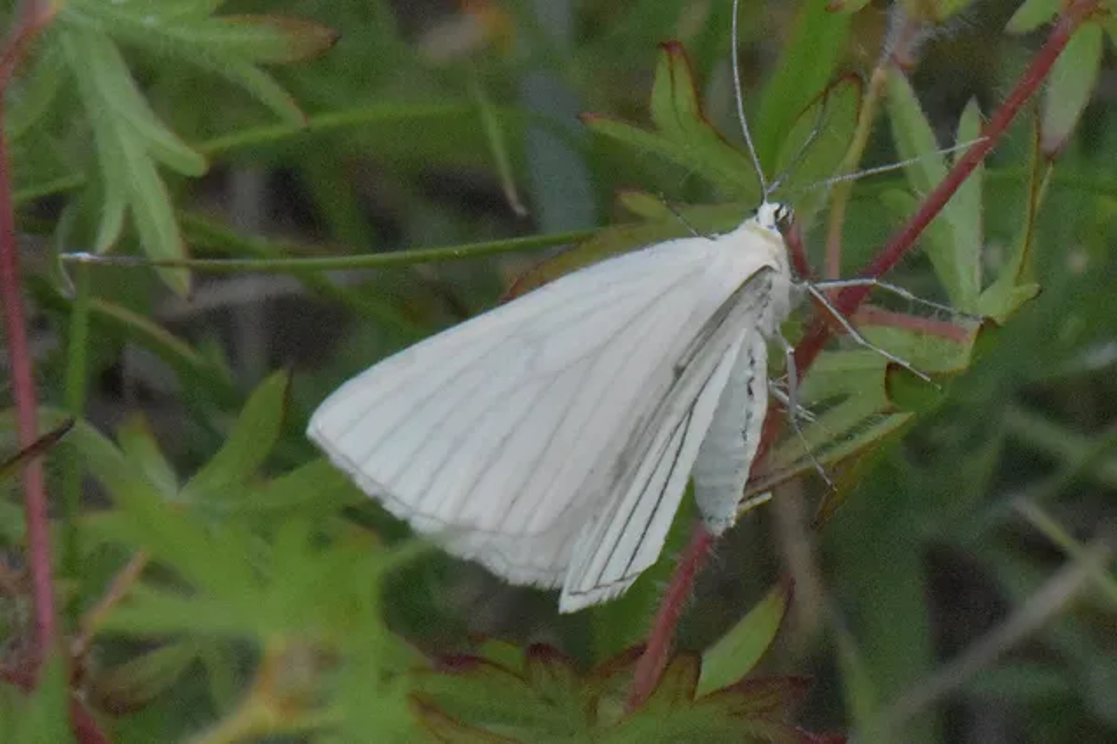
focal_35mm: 450
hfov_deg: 4.6
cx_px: 558
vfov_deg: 3.1
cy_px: 372
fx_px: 13955
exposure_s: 1/4000
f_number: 14
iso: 8000
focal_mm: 300
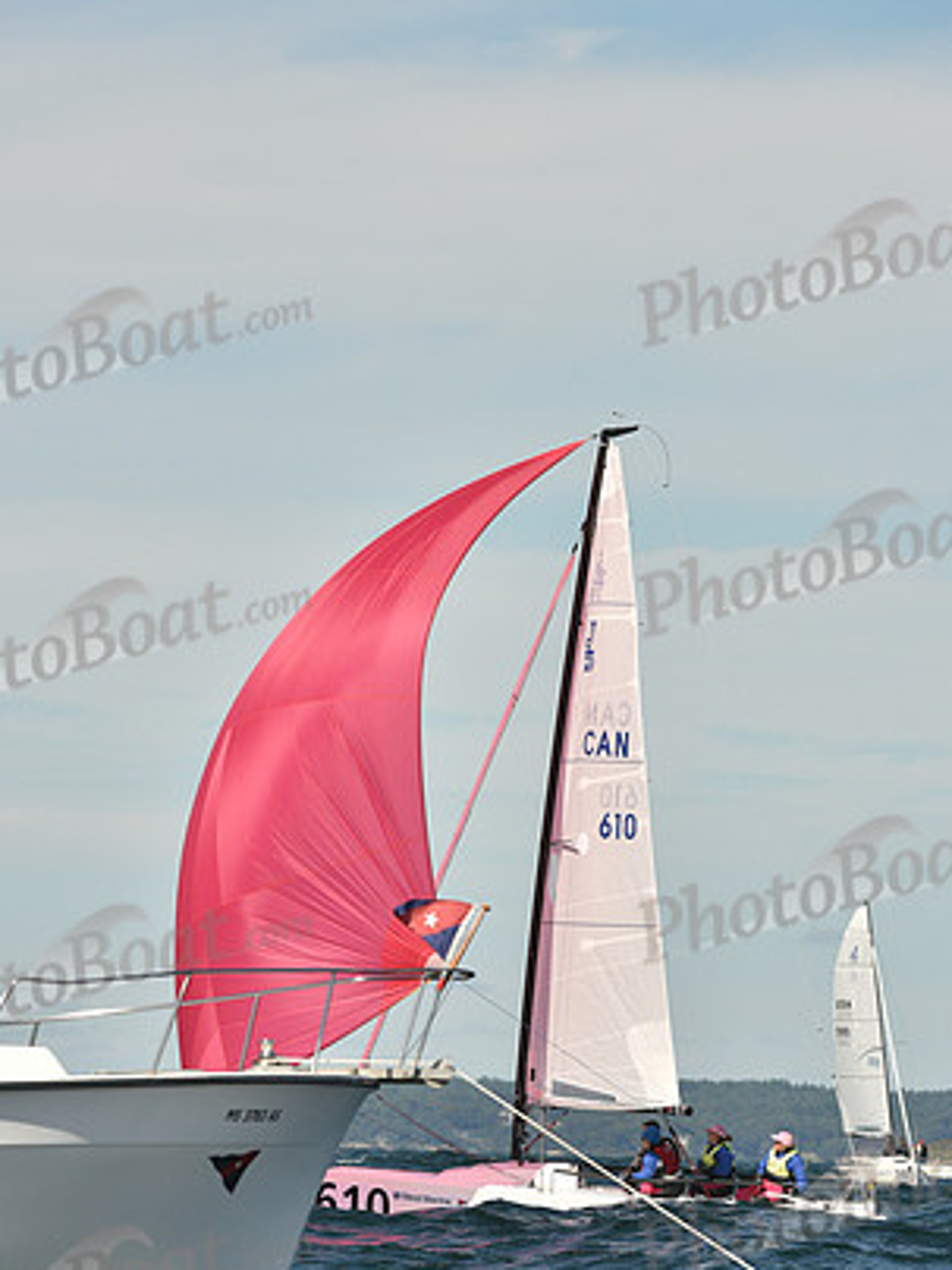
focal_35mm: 331
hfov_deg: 4.5
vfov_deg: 6.0
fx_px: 12137
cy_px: 764
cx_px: 476
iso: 250
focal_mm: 240
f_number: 7.1
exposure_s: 1/1250
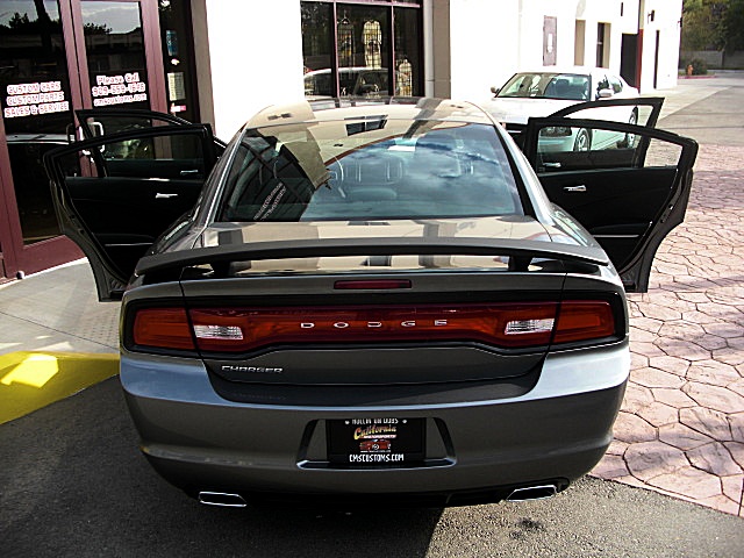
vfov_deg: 39.7
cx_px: 372
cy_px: 279
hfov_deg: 51.4
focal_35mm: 36
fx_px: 774
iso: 50
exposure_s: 1/250
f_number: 2.8
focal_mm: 6.3
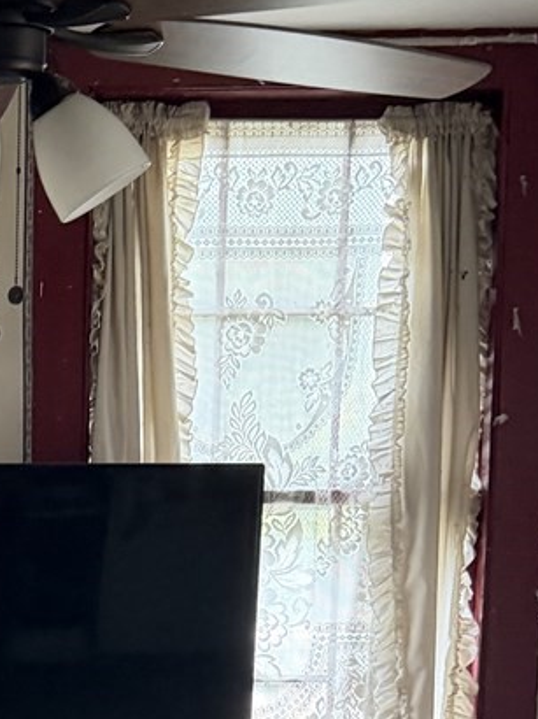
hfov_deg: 15.4
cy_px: 751
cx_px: -223
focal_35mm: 90
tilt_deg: -8.6
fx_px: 1867
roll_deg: +0.4
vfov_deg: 20.9
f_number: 1.78
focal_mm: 6.76
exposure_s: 1/60
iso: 500
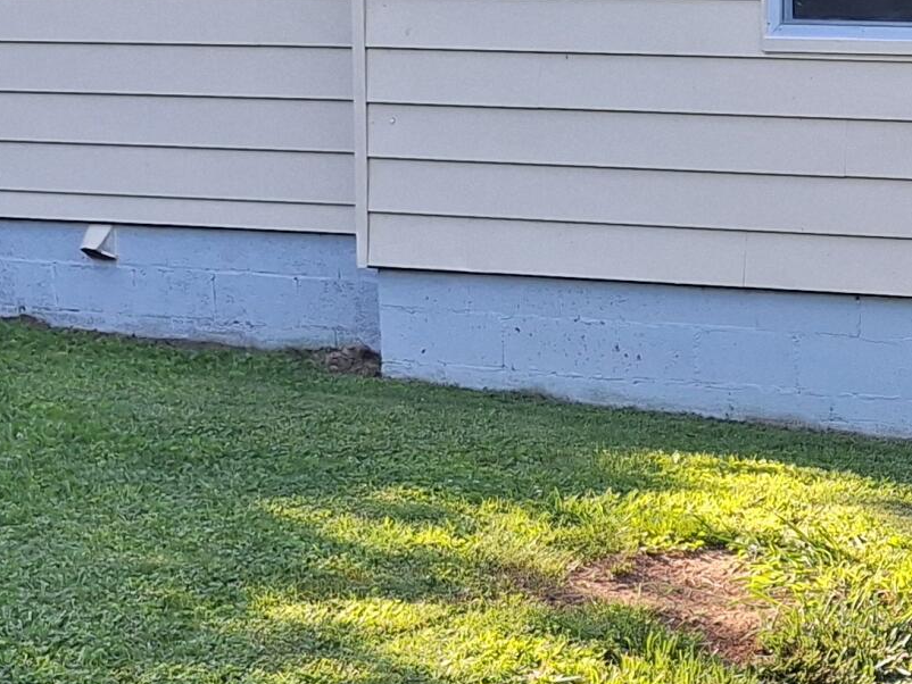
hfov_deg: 19.7
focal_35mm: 86
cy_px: 337
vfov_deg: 17.2
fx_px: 2266
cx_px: 1370
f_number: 1.8
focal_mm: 5.54
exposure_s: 1/465
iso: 40
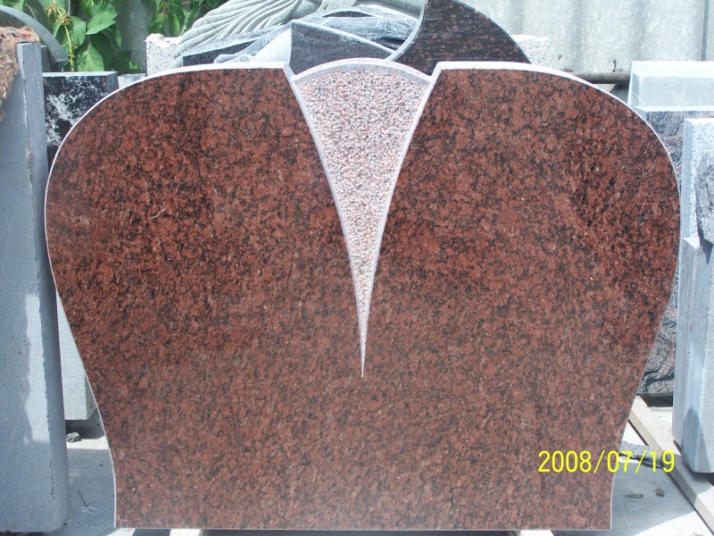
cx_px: 357
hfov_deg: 30.3
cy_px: 268
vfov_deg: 22.9
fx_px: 1320
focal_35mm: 64
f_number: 3.2
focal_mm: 10.7
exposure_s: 1/400
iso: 80
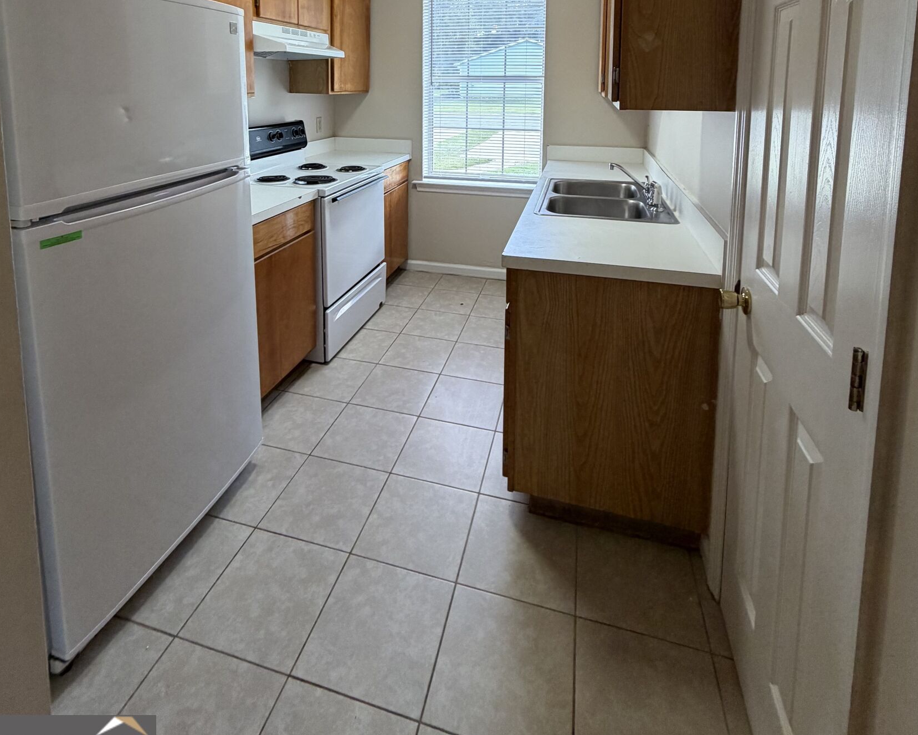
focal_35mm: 19
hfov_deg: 83.3
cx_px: 444
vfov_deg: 64.2
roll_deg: -0.4
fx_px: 516
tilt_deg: -6.3
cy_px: 140
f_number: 2.2
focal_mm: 2.22
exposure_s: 1/60
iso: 200
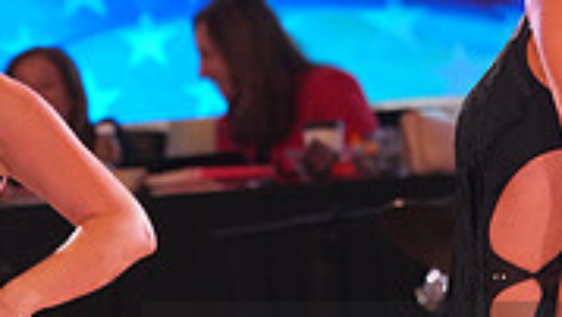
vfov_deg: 2.6
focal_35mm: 475
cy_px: 408
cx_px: 576
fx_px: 7084
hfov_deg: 4.5
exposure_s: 1/320
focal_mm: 140
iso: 4000
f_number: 5
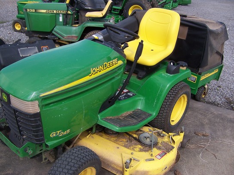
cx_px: 117
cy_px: 88
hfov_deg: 55.4
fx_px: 223
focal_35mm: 33
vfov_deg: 42.9
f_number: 3.4
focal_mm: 5.5
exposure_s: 1/750
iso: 80
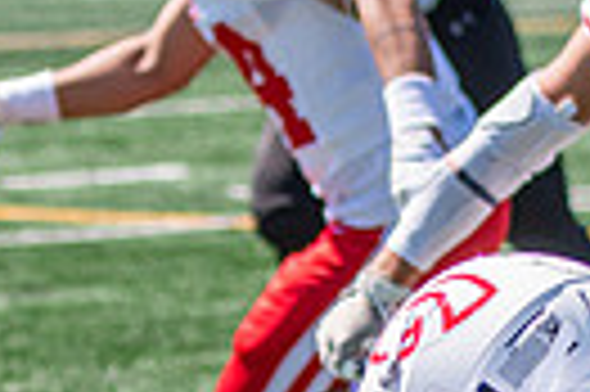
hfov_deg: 3.8
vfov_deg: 2.5
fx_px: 8839
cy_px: 630
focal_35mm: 540
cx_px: 640
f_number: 2.8
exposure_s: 1/2000
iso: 160
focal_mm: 70
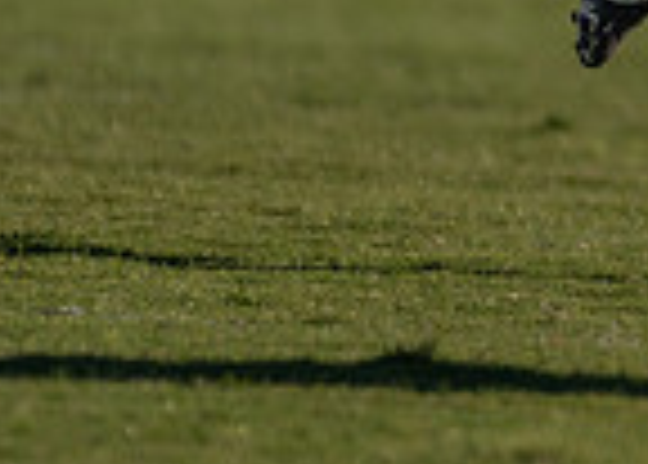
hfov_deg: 1.5
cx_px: 1080
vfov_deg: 1.0
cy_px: -298
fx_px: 25299
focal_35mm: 1374
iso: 100
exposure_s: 1/1600
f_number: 2.8
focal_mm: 200
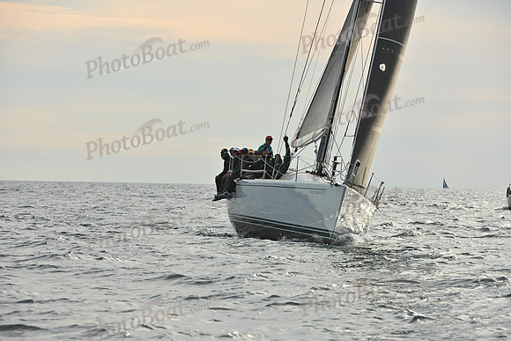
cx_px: 256
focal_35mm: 200
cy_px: 170
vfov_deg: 6.9
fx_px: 2839
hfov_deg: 10.3
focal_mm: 200
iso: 320
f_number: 9
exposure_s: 1/1000
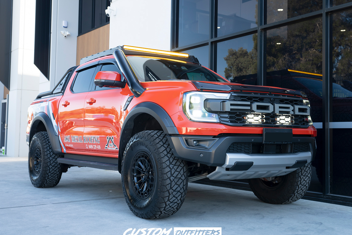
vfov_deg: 36.9
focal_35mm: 36
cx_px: 172
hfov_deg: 53.1
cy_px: 120
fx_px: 352
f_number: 4
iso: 160
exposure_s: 1/60
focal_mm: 34
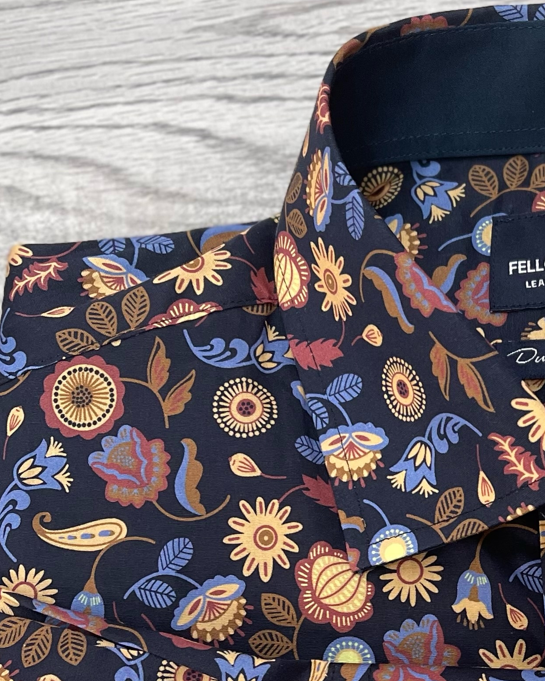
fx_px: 1331
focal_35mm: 66
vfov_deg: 27.6
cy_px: 623
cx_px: 565
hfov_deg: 22.1
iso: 160
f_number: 1.6
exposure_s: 1/60
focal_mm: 5.1
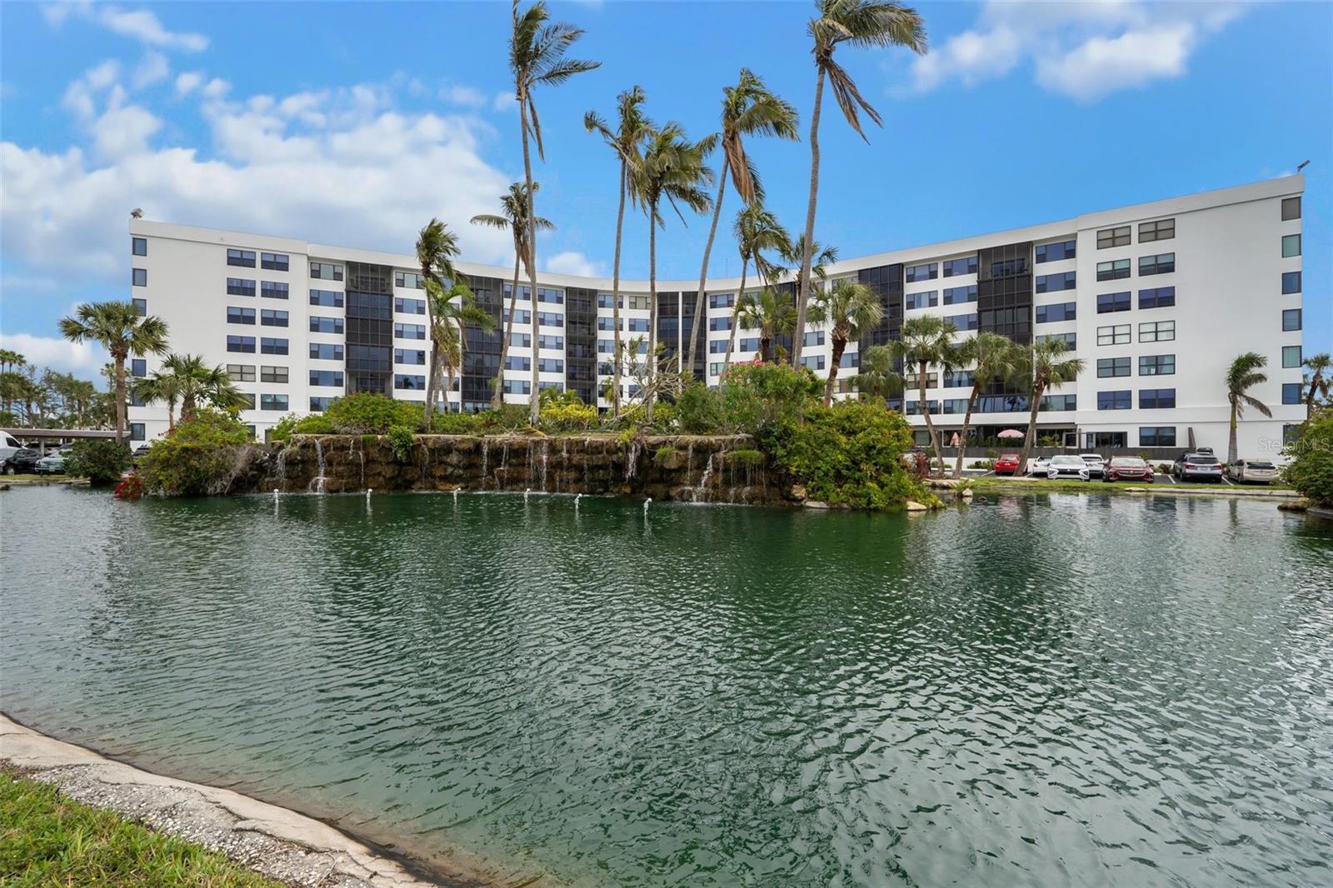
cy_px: 444
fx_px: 592
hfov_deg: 96.7
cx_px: 666
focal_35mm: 16
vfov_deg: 73.7
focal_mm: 16
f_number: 8
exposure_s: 1/400
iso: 250
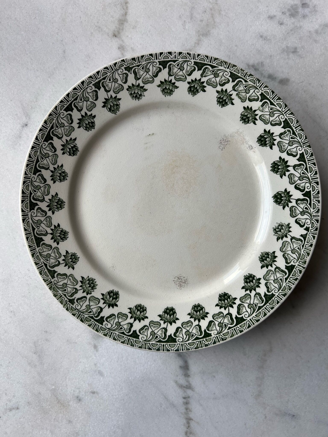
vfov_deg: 67.3
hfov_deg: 53.0
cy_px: 218
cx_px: 164
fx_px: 329
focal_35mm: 26
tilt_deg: -85.8
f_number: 1.5
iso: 50
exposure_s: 1/639
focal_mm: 5.7
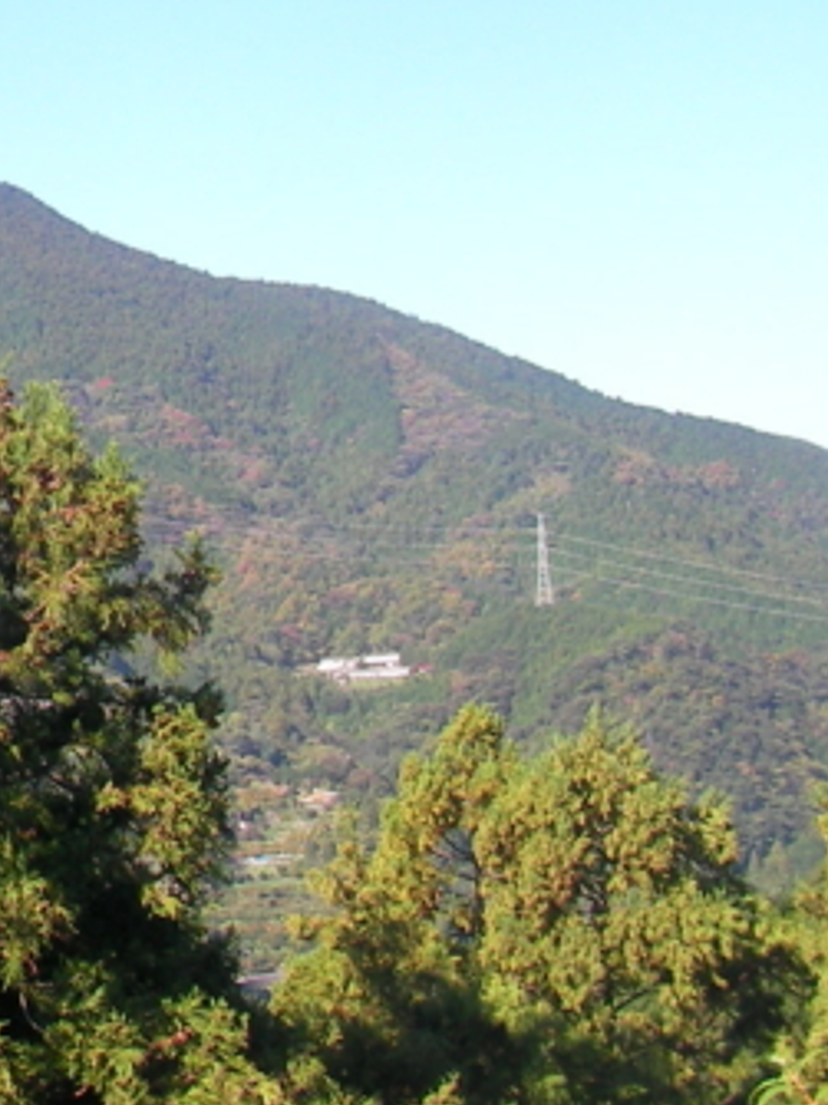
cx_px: -416
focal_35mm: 98
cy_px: 323
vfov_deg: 19.9
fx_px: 3127
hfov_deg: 14.1
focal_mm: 6.3
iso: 50
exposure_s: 1/266
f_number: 4
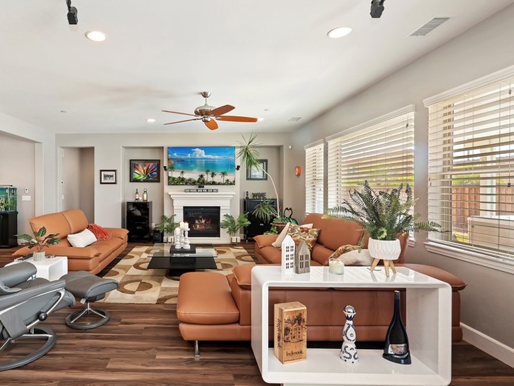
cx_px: 184
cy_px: 188
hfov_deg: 82.6
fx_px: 282
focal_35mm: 19
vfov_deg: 68.7
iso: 500
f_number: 10
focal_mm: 14
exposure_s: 1/2.5
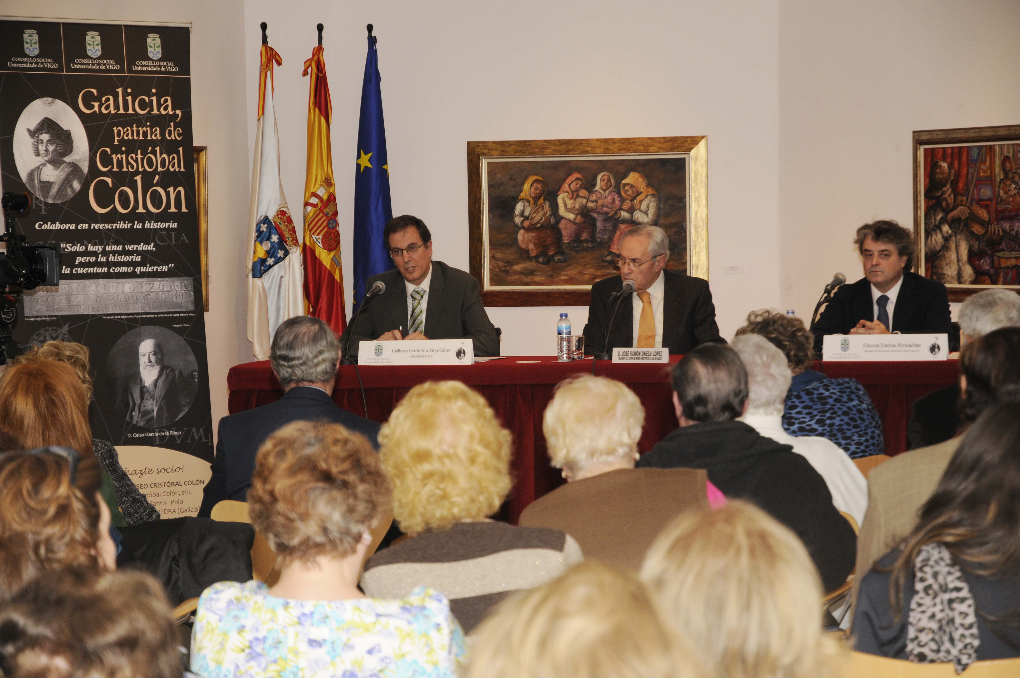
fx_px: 2886
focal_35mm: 102
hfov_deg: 20.0
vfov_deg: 13.4
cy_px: 339
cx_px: 510
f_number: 5.6
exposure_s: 1/60
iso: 400
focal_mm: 68
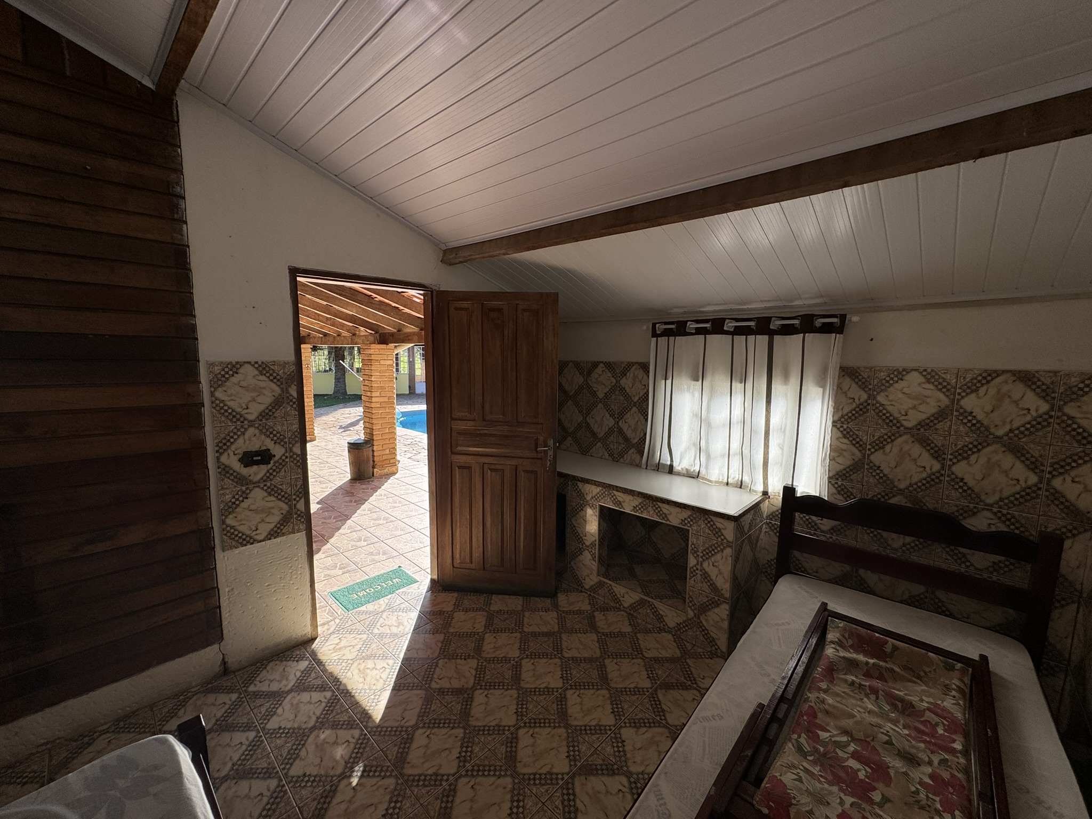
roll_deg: -0.8
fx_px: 442
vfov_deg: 85.7
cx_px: 546
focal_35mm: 14
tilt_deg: -7.2
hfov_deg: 102.1
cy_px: 410
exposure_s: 1/631
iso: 50
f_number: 2.2
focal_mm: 2.22
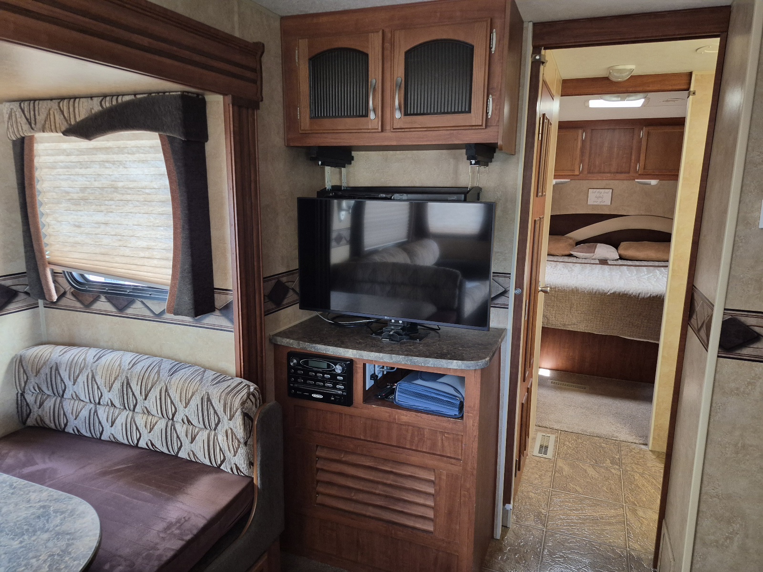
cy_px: 286
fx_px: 507
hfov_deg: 73.9
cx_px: 382
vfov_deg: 58.9
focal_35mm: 23
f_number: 1.8
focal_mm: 5.4
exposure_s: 1/120
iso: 640
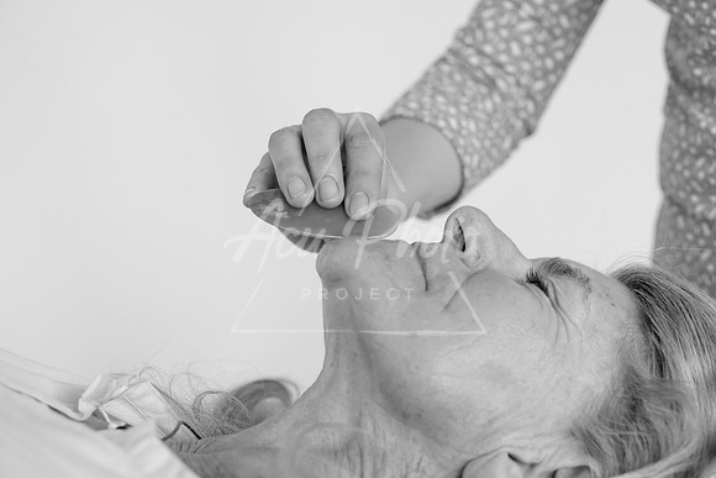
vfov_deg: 27.0
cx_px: 358
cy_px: 239
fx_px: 995
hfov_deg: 39.6
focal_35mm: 50
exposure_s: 1/200
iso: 640
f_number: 5
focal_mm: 50
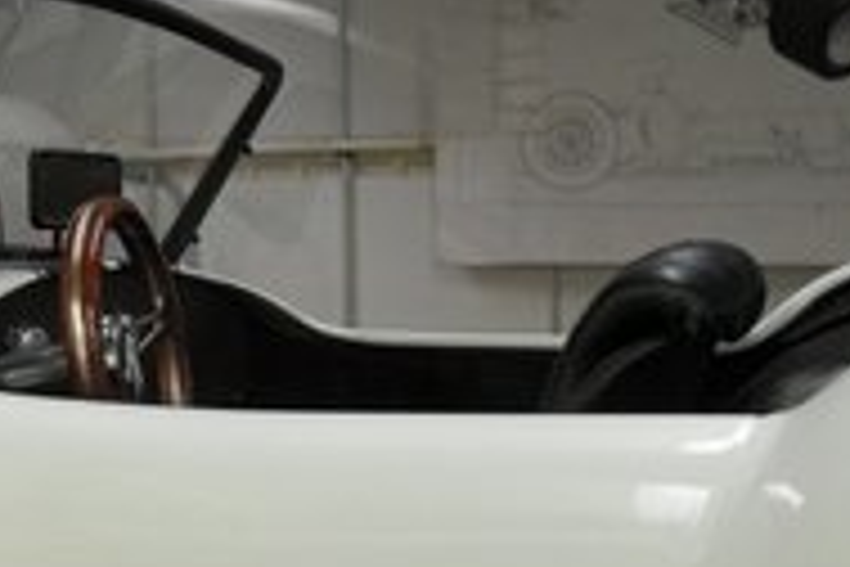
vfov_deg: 17.7
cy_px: 374
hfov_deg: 26.2
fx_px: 1818
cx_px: 301
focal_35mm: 77
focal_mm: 6.2
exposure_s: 1/30
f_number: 2.8
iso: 120
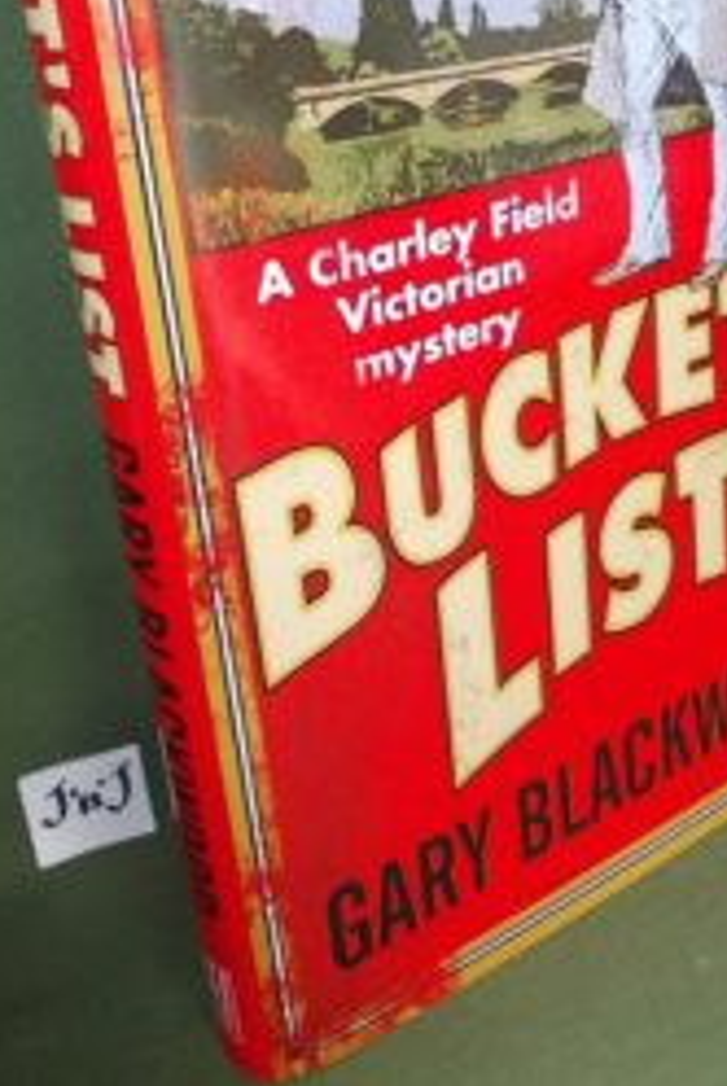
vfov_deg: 44.1
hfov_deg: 31.2
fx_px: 1299
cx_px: 440
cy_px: 296
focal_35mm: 43
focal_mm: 4
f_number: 2.7
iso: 200
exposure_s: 1/25
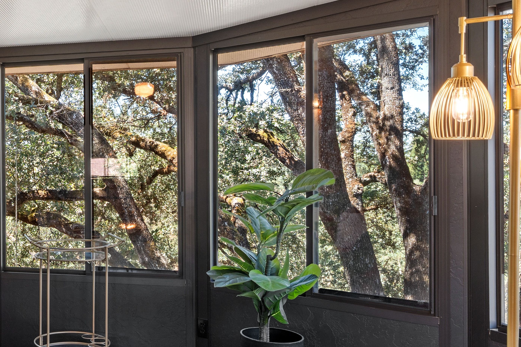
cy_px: 174
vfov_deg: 30.8
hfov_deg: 40.8
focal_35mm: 44
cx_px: 35
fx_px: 630
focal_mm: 17.2
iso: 320
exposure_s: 1/6
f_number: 8
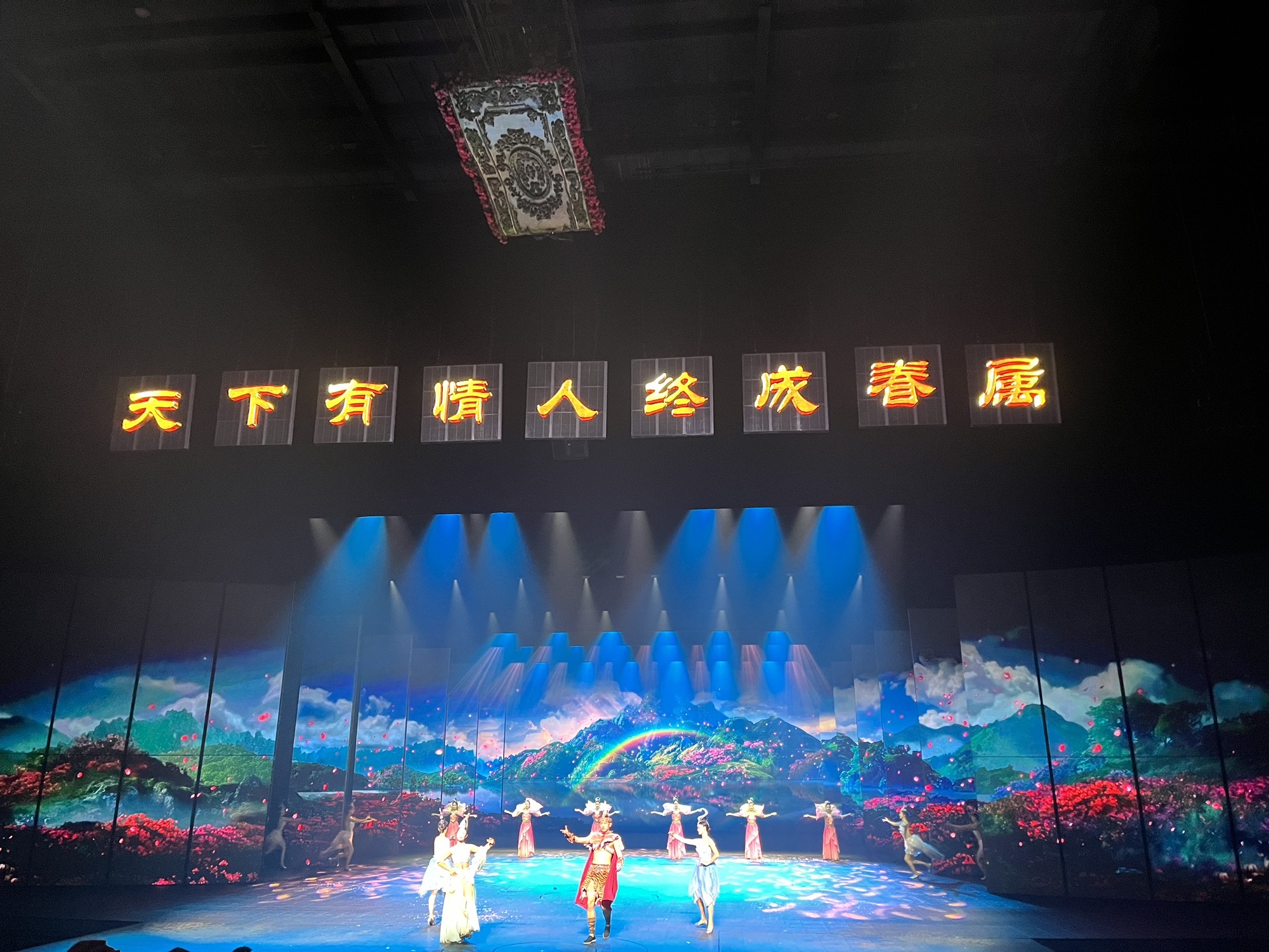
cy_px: 476
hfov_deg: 67.3
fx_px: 953
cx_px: 634
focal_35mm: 26
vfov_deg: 53.1
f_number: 1.6
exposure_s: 1/44
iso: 500
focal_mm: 5.1
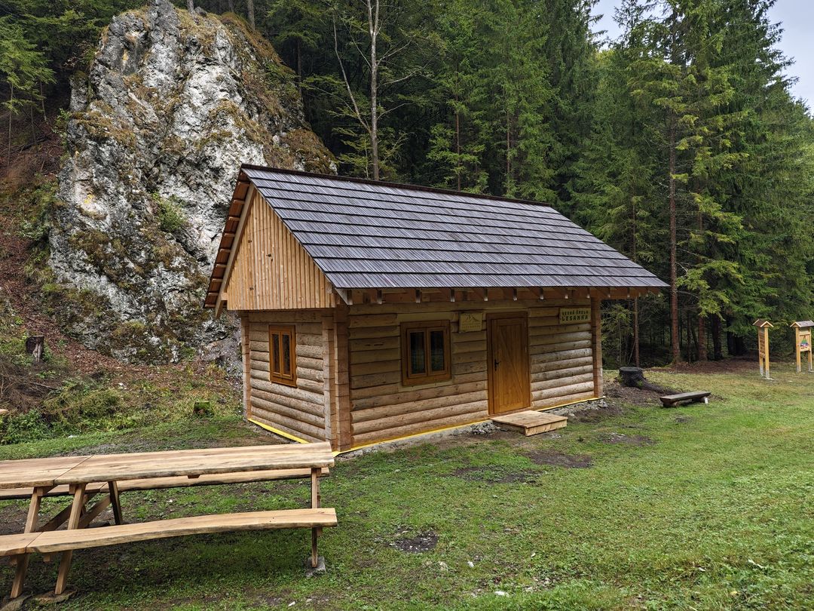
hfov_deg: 73.9
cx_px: 407
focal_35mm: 23
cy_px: 306
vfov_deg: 58.9
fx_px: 541
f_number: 1.6
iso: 50
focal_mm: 6.55
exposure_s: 1/384
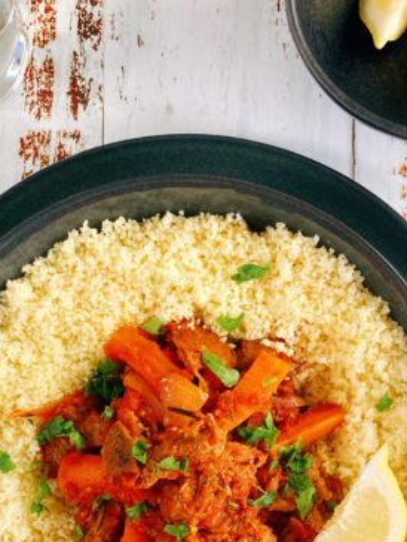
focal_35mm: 46
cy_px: 435
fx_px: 721
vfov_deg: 39.6
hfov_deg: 31.5
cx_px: 230
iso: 50
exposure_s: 1/50
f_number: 1.8
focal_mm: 3.99
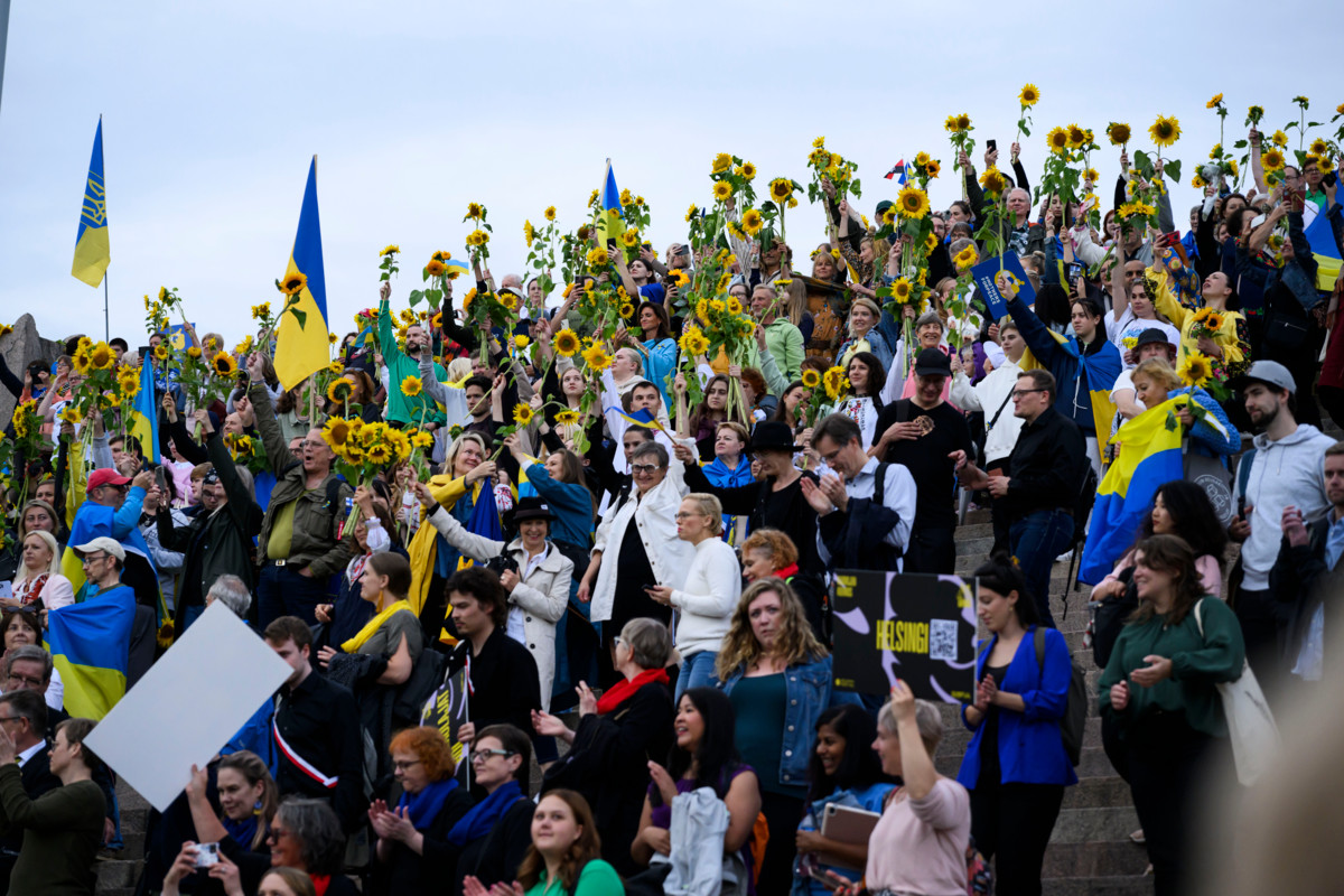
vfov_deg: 15.9
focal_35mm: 86
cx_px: 672
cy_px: 448
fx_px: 3210
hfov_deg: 23.6
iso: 800
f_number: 4
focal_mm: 86
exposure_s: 1/2000
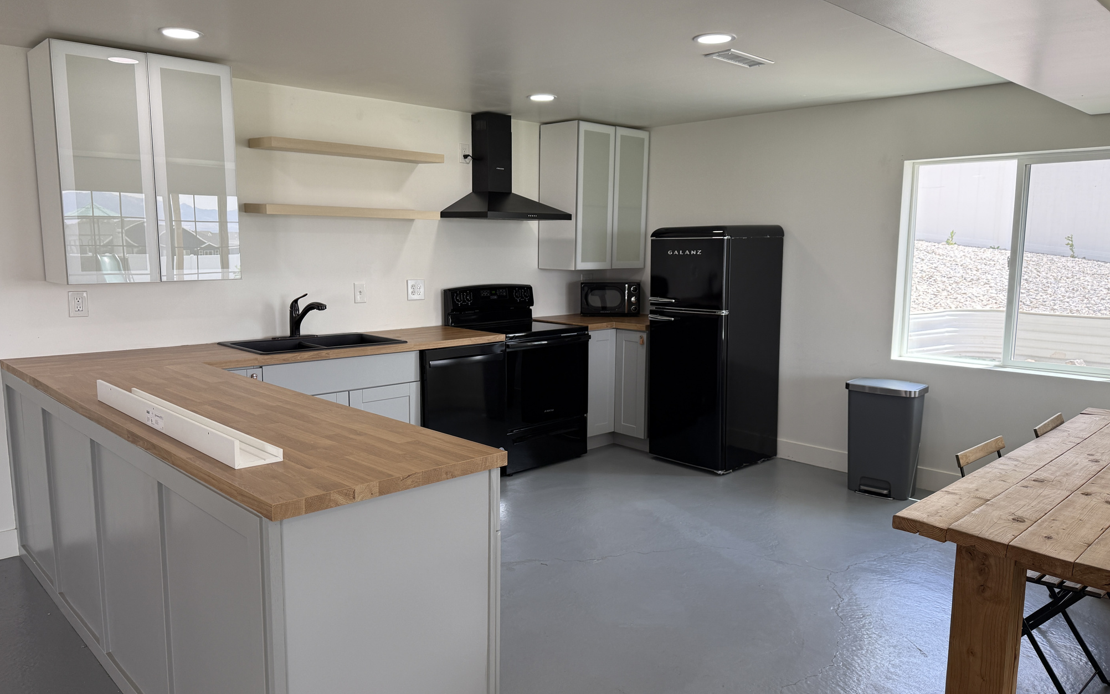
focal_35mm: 26
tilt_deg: -8.1
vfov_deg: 47.6
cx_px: 550
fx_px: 786
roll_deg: -0.1
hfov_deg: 70.4
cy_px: 356
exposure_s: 1/230
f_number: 1.78
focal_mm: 6.76
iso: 100
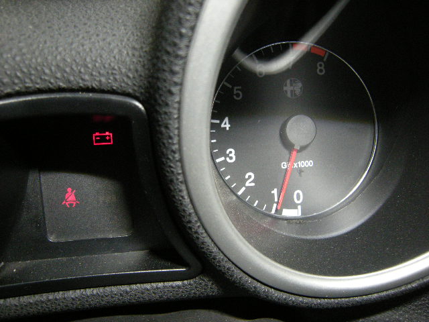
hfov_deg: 63.4
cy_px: 161
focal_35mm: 28
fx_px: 347
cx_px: 214
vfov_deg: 49.7
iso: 379
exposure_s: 1/59.6
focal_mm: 4.7
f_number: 2.8
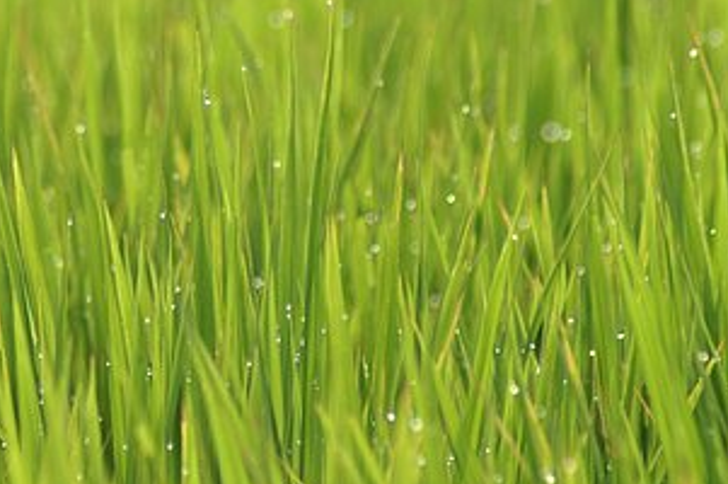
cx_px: 126
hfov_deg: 2.7
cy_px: 172
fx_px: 15453
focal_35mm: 765
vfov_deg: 1.8
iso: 100
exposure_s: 1/200
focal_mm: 300
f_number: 8
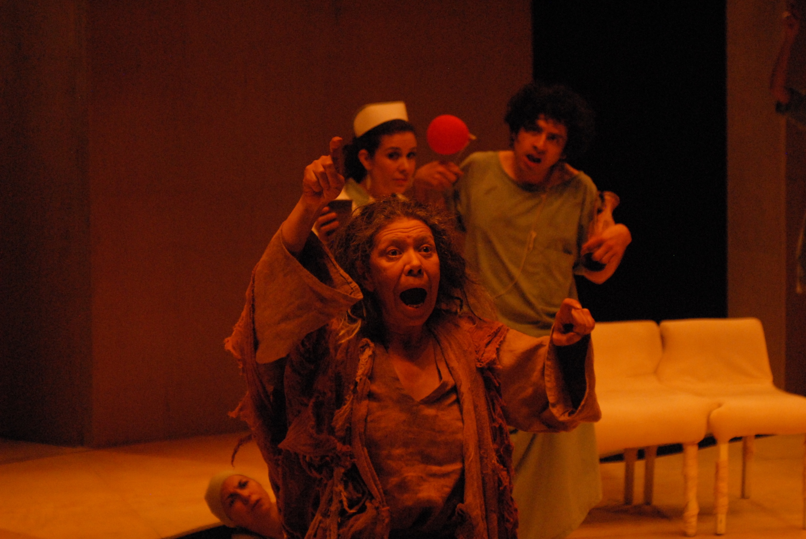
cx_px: 403
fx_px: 2353
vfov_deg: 13.1
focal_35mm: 105
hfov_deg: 19.4
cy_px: 270
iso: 1600
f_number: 2.8
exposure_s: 1/100
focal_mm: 70
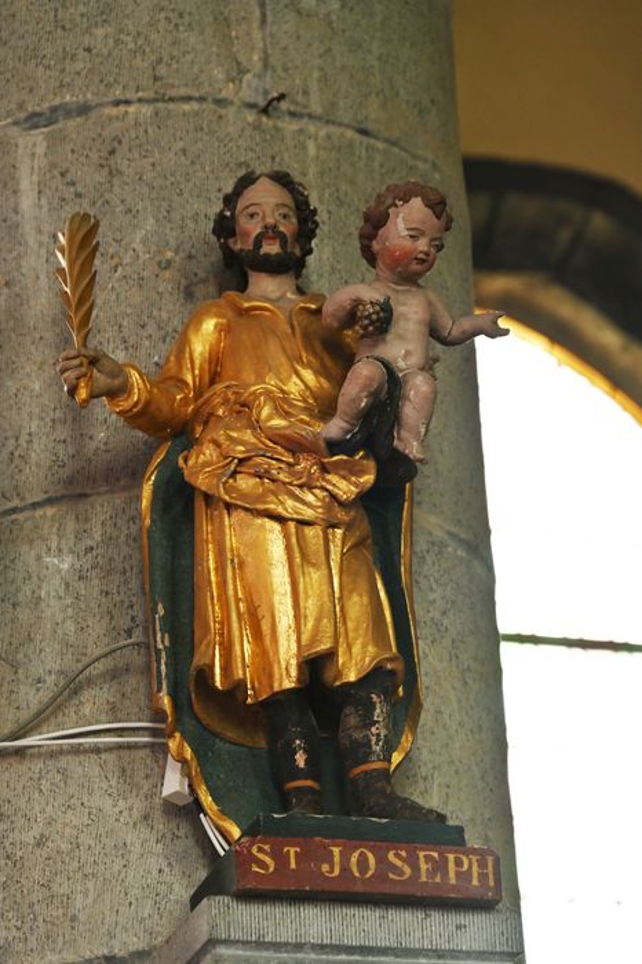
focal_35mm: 130
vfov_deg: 15.8
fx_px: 3481
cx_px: 321
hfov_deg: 10.5
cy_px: 482
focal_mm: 130
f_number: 6.3
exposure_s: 1/60
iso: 360
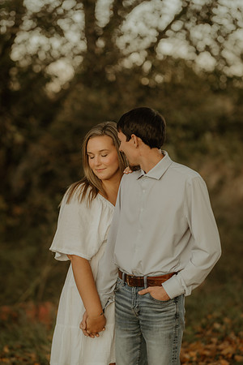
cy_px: 182
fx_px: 861
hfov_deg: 16.1
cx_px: 122
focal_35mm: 85
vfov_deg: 23.9
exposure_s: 1/200
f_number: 1.8
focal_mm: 85
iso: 100
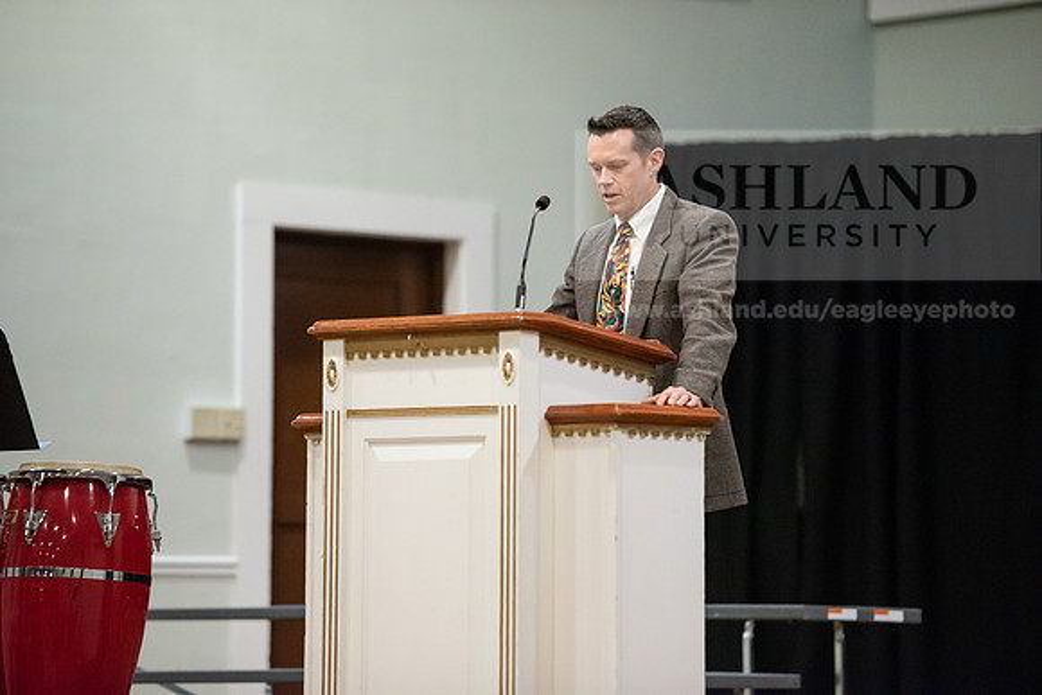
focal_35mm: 180
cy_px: 348
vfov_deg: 7.6
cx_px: 521
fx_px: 5211
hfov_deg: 11.4
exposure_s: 1/200
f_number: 2.8
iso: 6400
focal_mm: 180
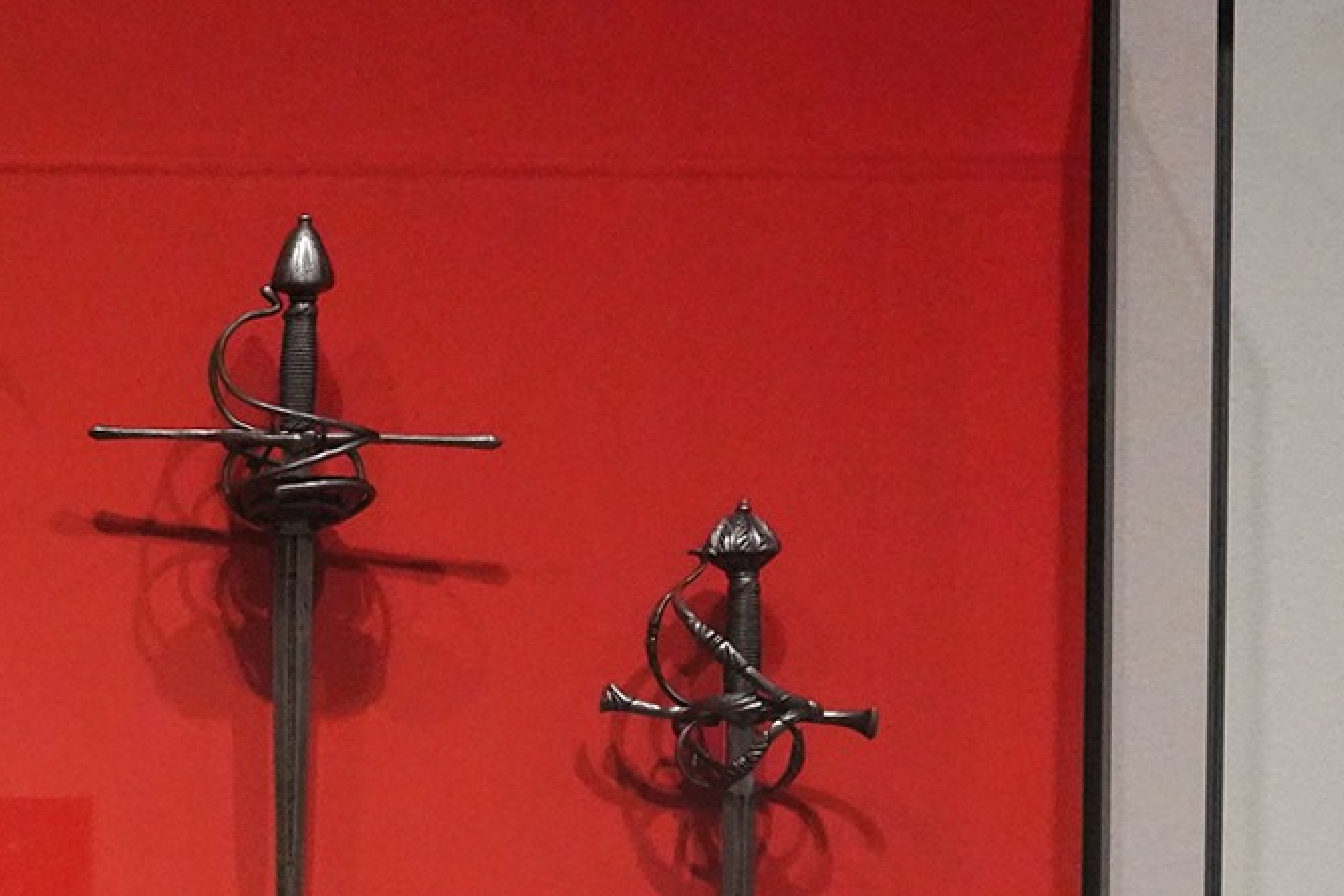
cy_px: 1103
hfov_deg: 19.9
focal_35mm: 99
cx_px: -60
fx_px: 3697
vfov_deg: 13.4
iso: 8000
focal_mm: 33
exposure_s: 1/100
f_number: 4.5
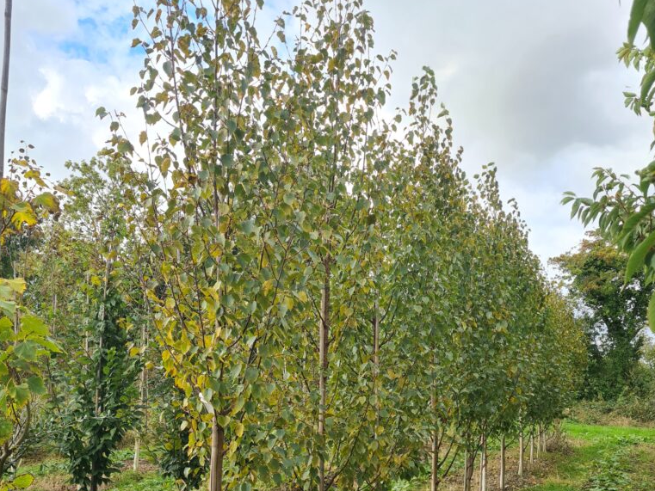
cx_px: 326
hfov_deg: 52.6
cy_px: 336
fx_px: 662
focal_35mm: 35
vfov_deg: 40.1
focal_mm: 5.4
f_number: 1.8
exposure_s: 1/586
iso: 50
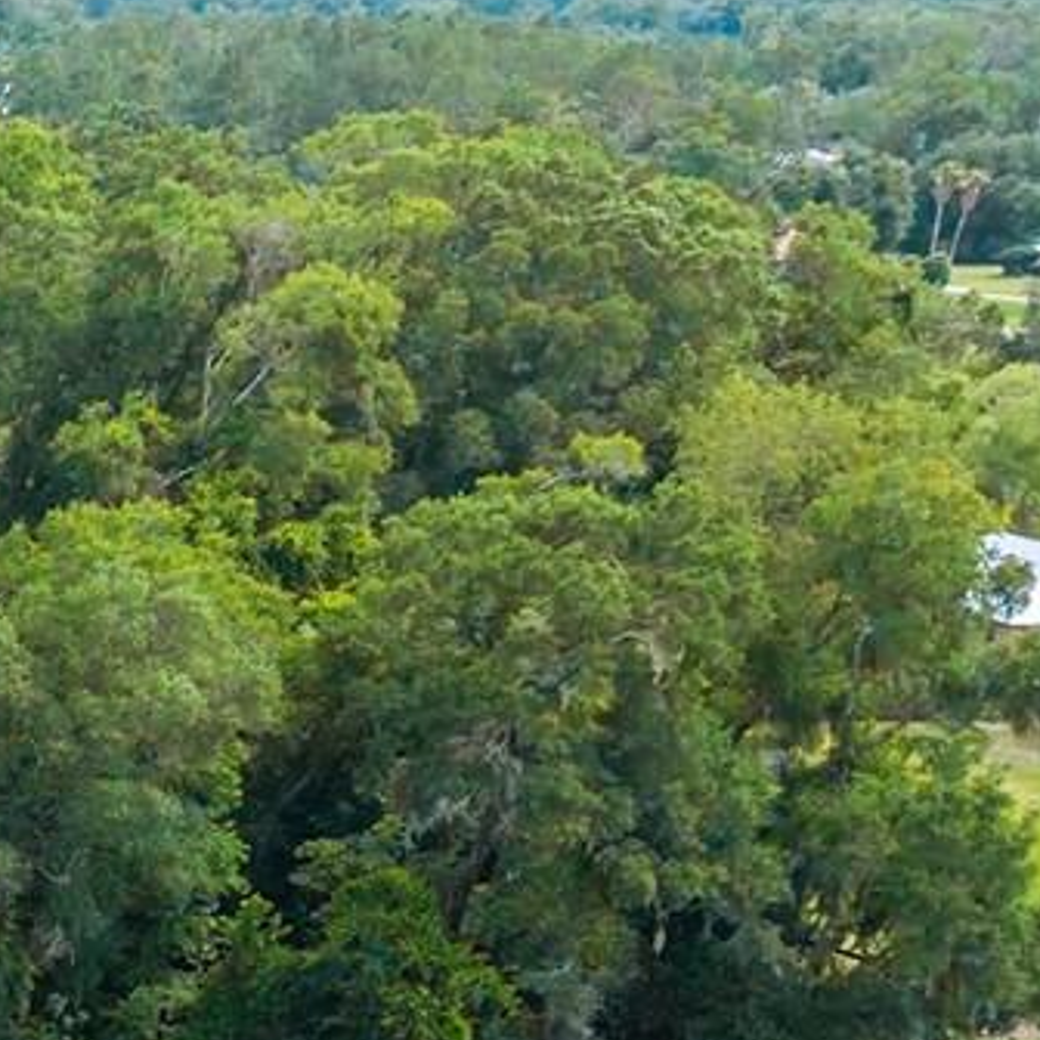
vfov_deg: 16.2
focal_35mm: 101
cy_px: 1411
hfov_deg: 13.9
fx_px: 3433
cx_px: -1179
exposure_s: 1/1000
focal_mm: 8.67
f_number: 1.8
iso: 100
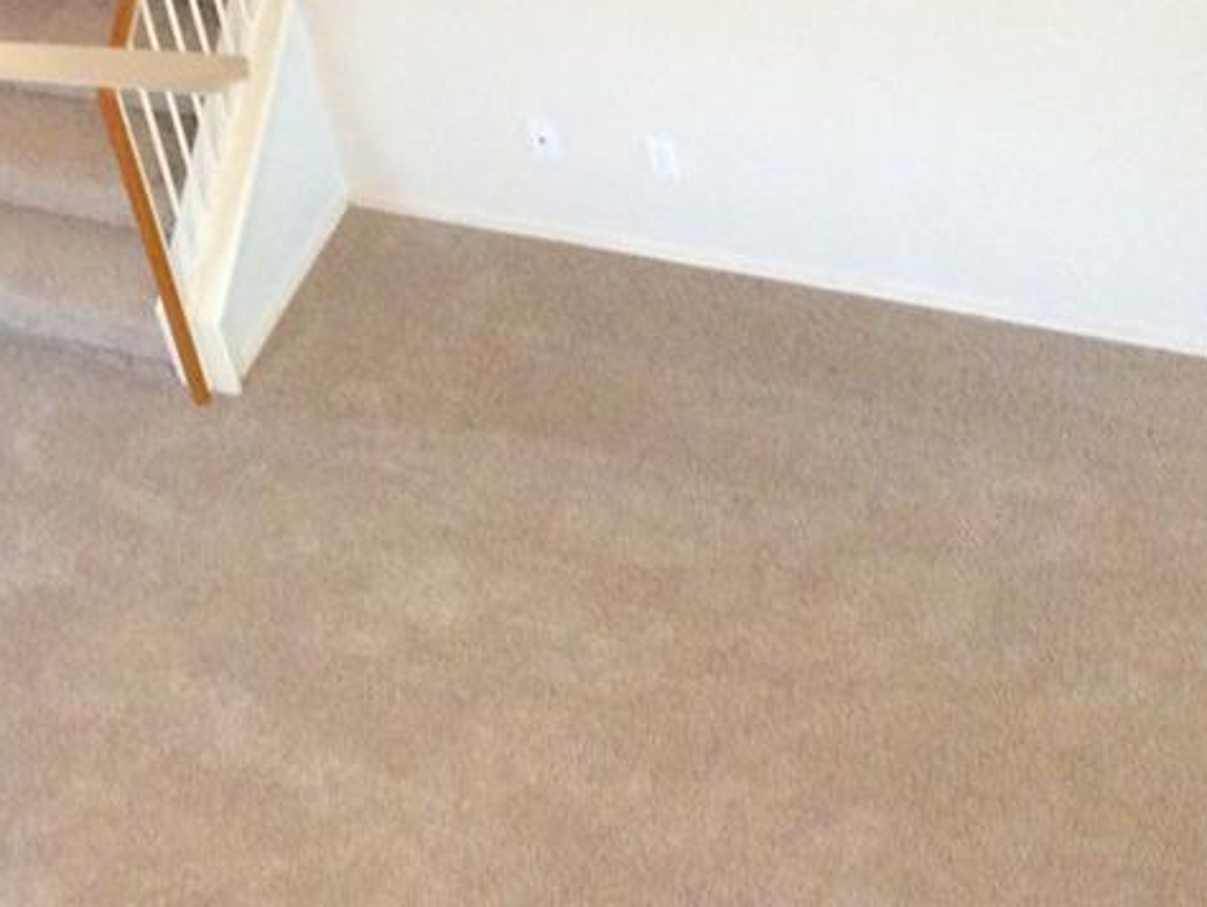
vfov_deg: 20.8
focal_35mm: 69
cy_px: 46
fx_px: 2407
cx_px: 344
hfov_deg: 27.9
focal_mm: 3.3
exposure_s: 1/24
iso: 125
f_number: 2.4
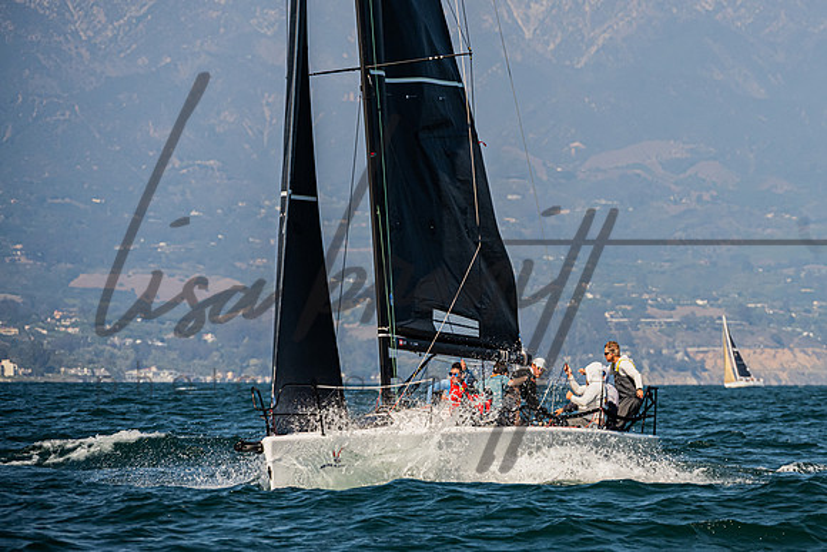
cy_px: 230
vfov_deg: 4.2
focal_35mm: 327
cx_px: 558
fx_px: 7521
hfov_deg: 6.3
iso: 500
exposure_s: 1/2000
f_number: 8
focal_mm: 240
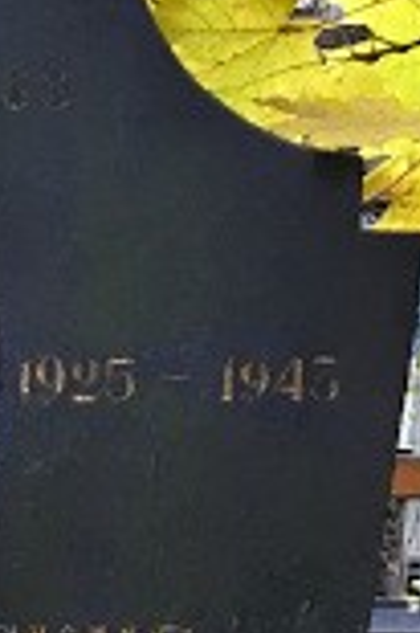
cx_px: -232
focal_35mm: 156
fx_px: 2736
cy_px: 1360
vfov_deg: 11.5
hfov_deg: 8.6
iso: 32
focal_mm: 4.15
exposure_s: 1/33
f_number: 2.2
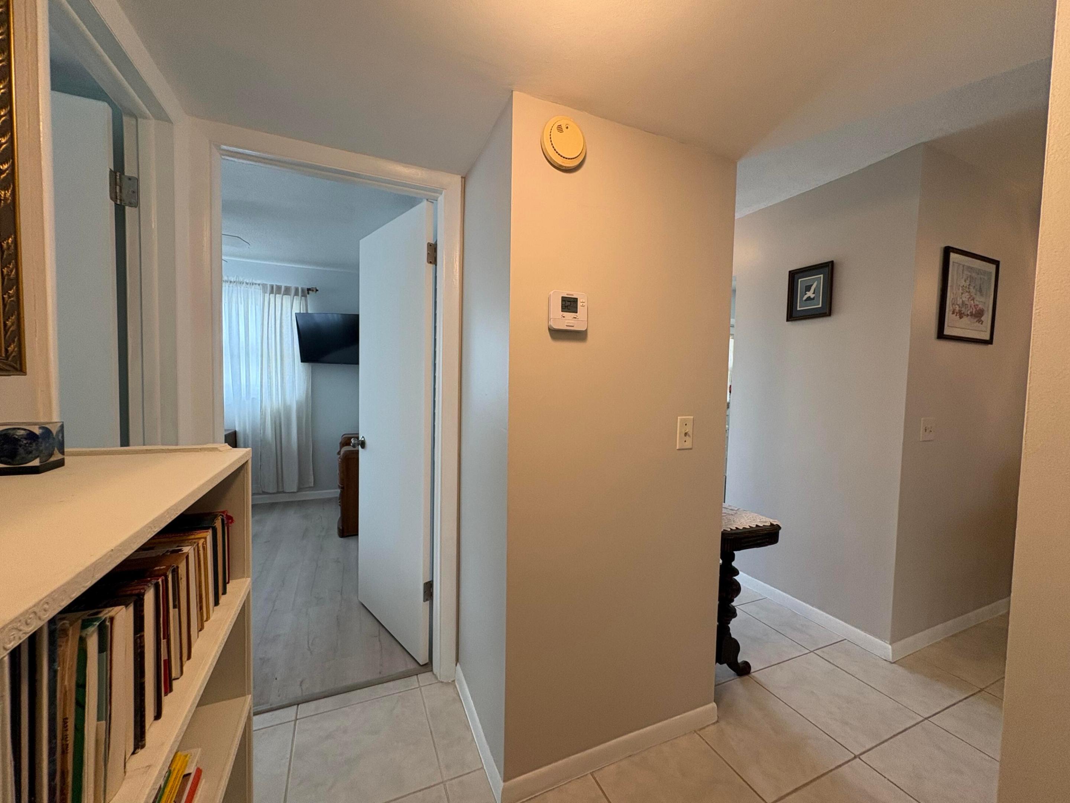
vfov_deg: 85.7
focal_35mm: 14
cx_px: 535
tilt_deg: -3.2
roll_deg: -1.1
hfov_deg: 102.1
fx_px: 433
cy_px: 402
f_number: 2.2
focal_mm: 2.22
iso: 160
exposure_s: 1/60
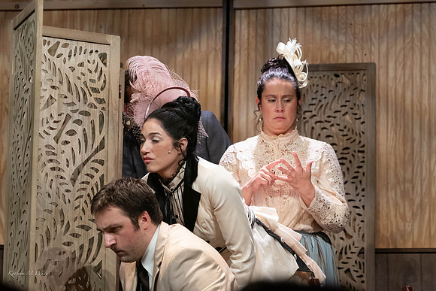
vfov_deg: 10.0
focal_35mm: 137
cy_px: 146
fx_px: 1656
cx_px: 226
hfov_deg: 15.0
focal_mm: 128
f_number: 6.3
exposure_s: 1/250
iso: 2500
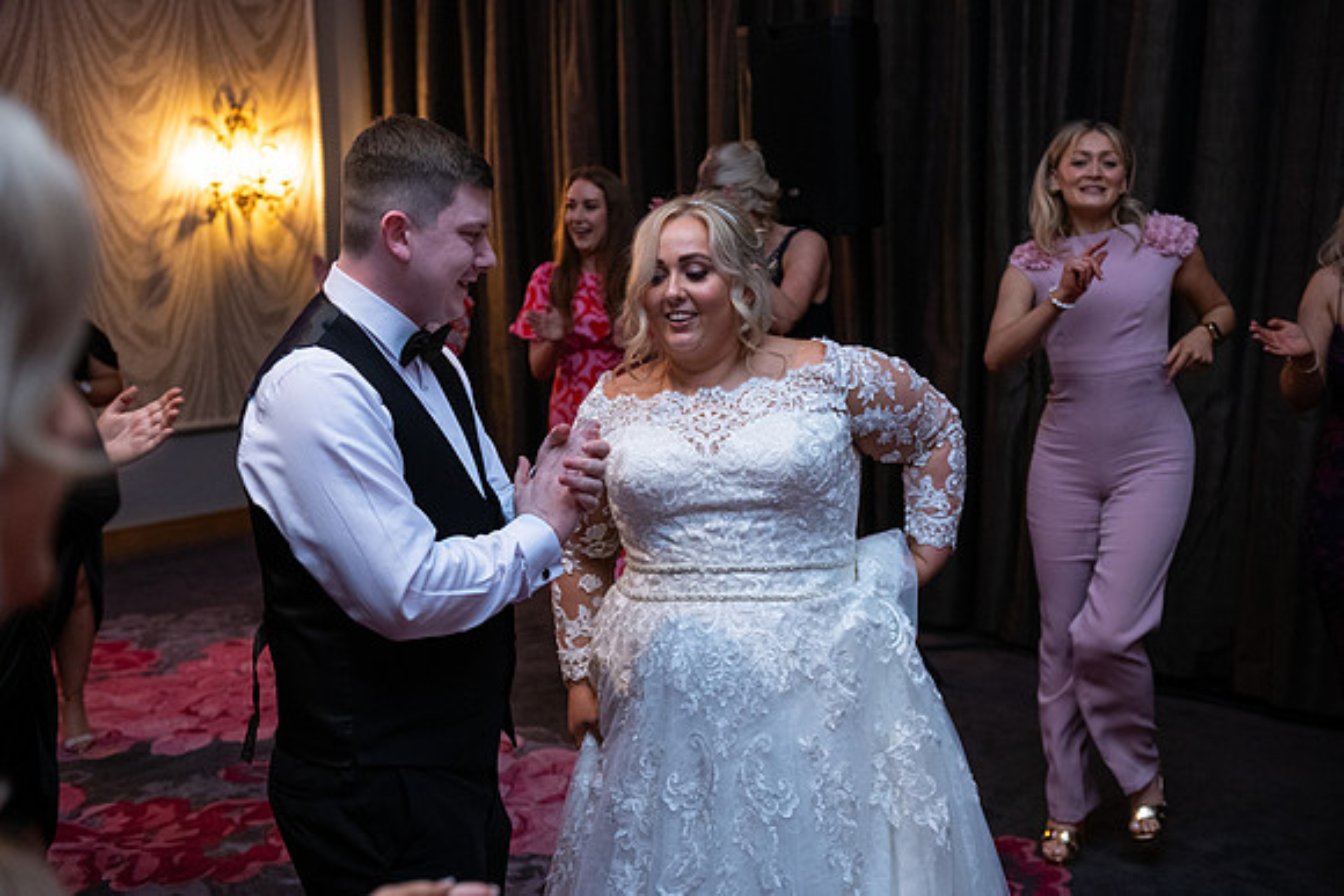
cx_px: 672
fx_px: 1568
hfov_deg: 46.4
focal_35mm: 42
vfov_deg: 31.9
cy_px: 448
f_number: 3.5
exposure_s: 1/160
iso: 1250
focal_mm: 42
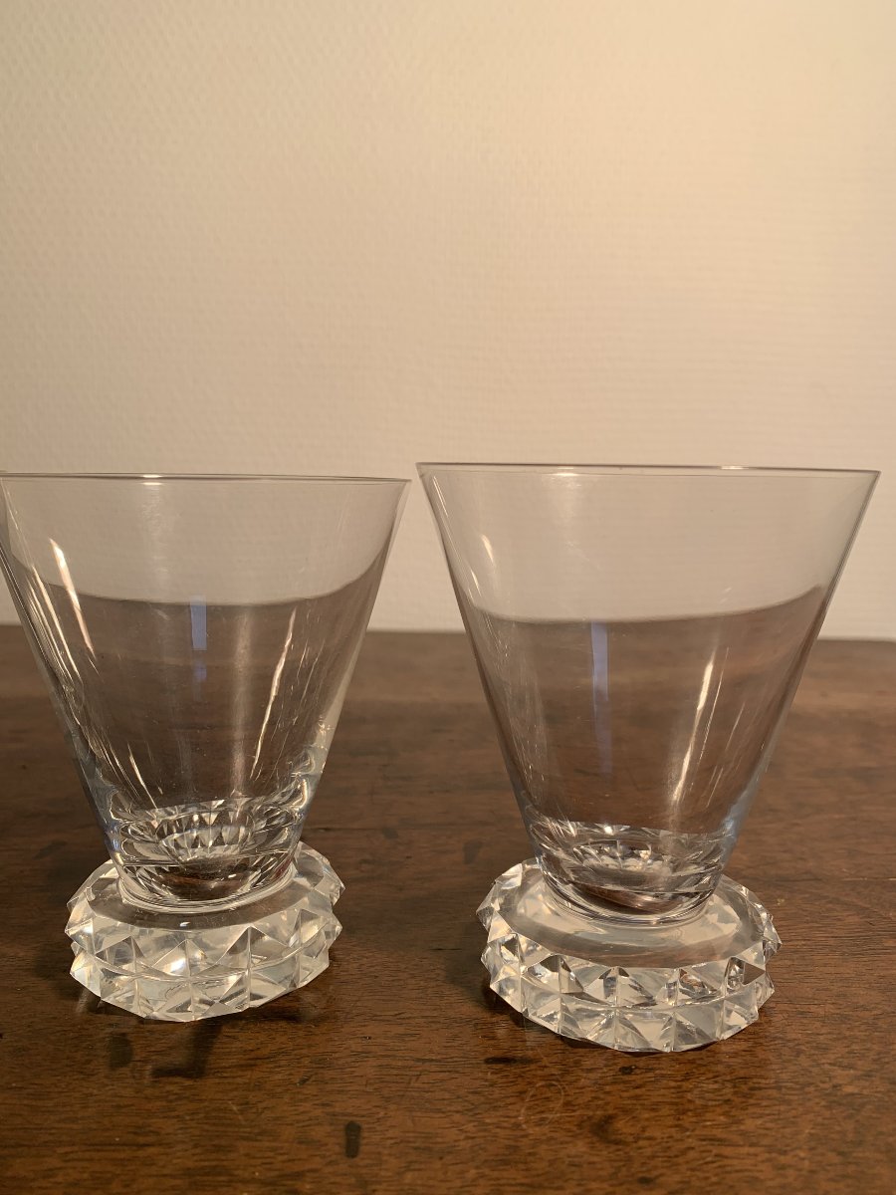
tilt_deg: -8.0
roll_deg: -1.3
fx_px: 897
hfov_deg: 53.1
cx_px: 448
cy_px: 598
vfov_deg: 67.3
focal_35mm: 26
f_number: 1.8
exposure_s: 1/157
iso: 25
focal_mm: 4.25
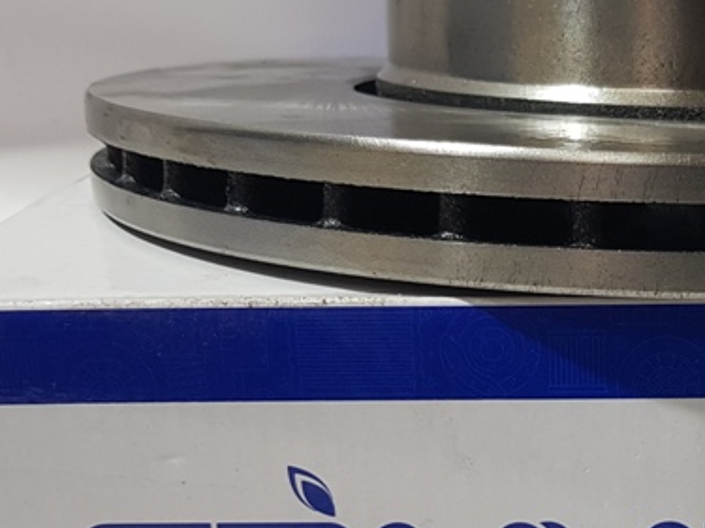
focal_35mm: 71
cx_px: 681
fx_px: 1446
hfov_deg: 26.2
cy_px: 474
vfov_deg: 20.3
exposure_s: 1/100
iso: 80
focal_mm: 4.2
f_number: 1.7
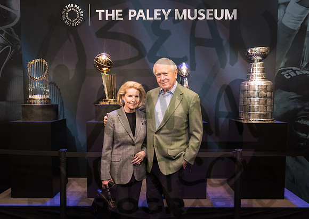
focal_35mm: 26
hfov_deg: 67.4
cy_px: 116
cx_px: 146
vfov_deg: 50.6
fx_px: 231
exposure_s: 1/200
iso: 2500
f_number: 3.5
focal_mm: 24
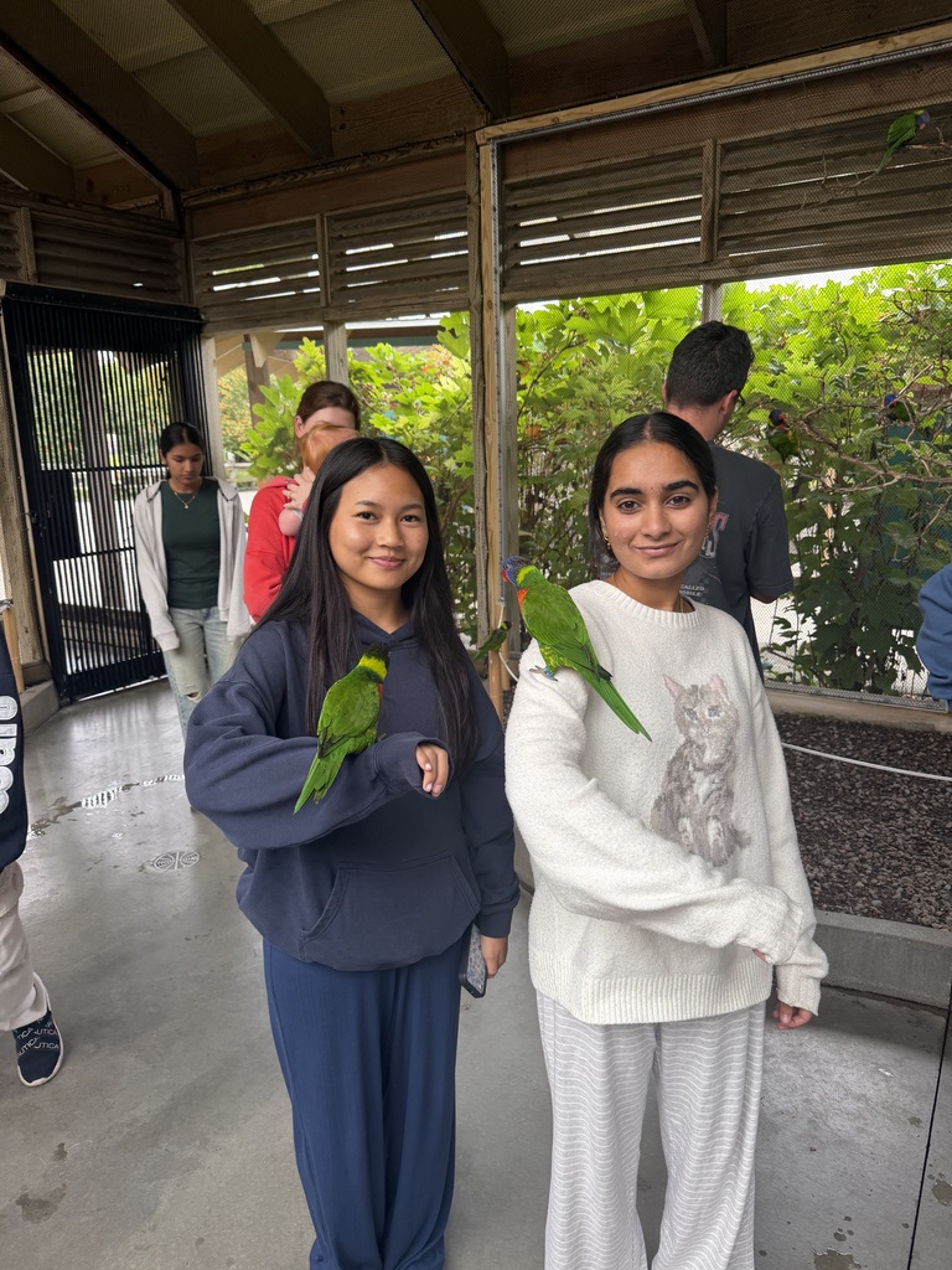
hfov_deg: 56.8
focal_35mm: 24
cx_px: 476
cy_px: 635
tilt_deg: -12.8
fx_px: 880
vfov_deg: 71.6
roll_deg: +1.0
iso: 80
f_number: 1.78
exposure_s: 1/121
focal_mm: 6.76
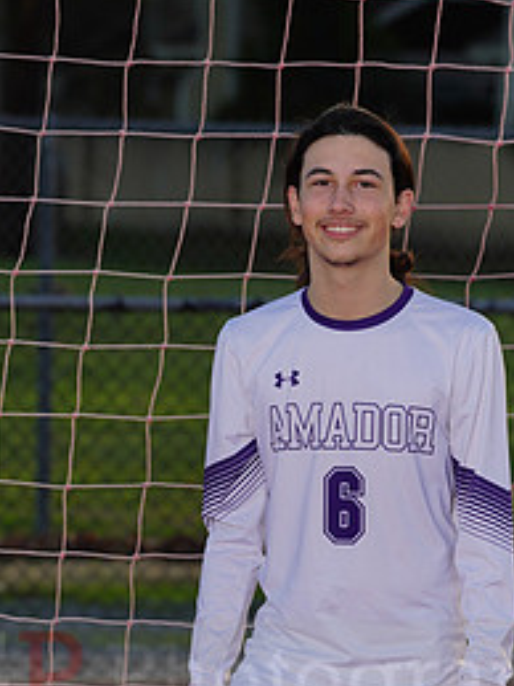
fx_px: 7906
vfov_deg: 5.0
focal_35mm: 399
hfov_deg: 3.7
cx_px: 298
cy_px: 657
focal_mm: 185
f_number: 7.1
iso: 200
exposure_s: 1/200
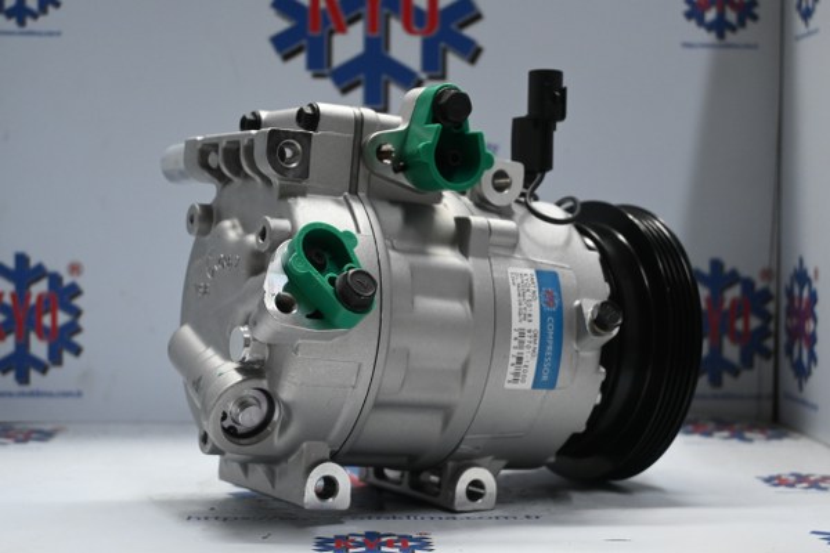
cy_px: 276
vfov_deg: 20.6
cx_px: 415
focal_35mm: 66
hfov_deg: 30.5
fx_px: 1522
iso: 1600
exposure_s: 1/80
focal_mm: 44
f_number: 6
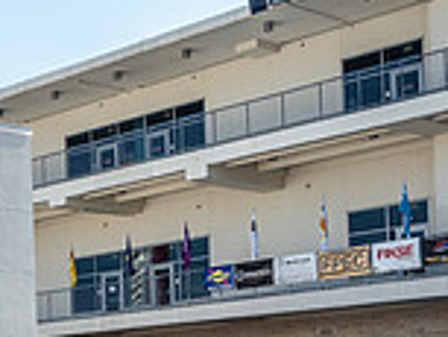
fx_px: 1179
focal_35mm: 91
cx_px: -105
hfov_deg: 20.0
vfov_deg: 15.5
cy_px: 432
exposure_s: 1/125
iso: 64
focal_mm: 12
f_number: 8
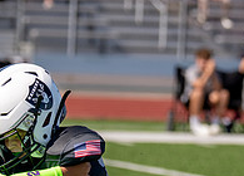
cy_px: 221
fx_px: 2999
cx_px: -49
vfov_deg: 3.3
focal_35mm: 432
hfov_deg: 4.6
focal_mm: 96
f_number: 2.8
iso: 200
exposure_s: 1/5000
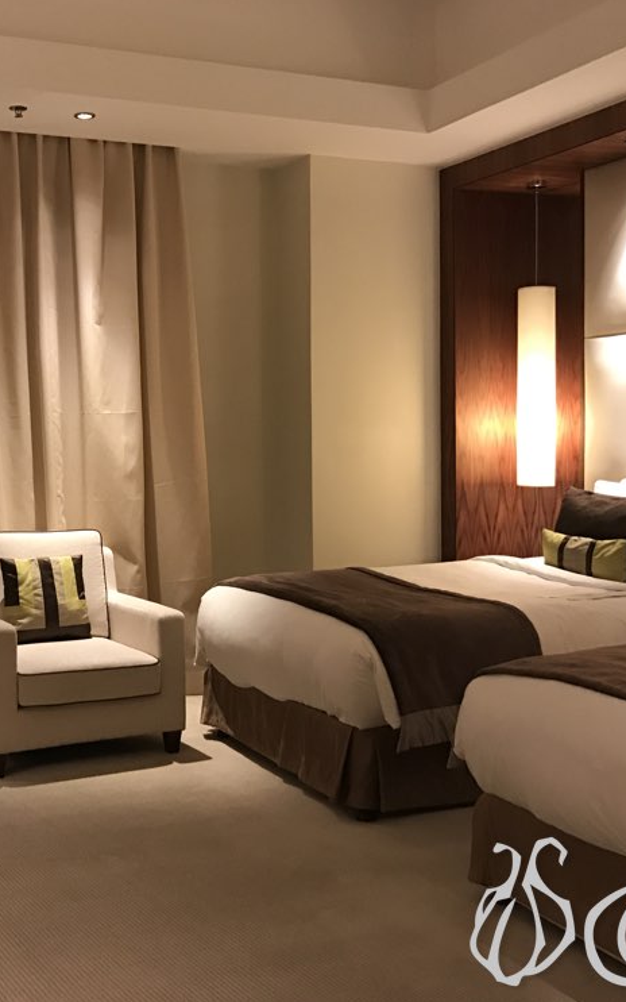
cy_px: 500
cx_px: 105
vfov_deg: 49.3
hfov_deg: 31.0
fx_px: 1091
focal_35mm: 40
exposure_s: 1/17
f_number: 1.8
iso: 80
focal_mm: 3.99
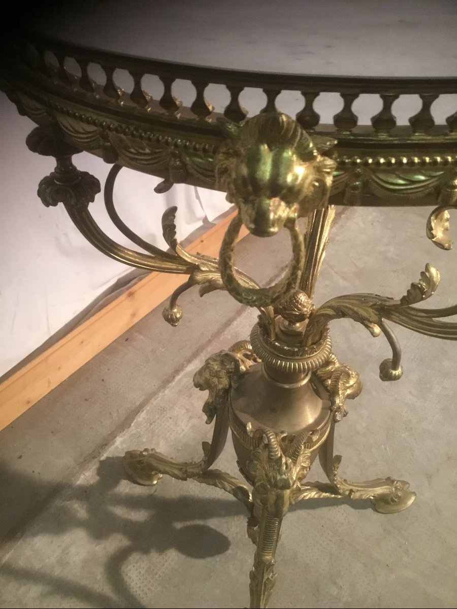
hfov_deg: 45.4
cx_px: 228
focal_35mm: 31
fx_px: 546
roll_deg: -1.5
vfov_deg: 58.4
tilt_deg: -42.5
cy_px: 304
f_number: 2.4
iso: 200
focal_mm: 3.3
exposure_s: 1/25
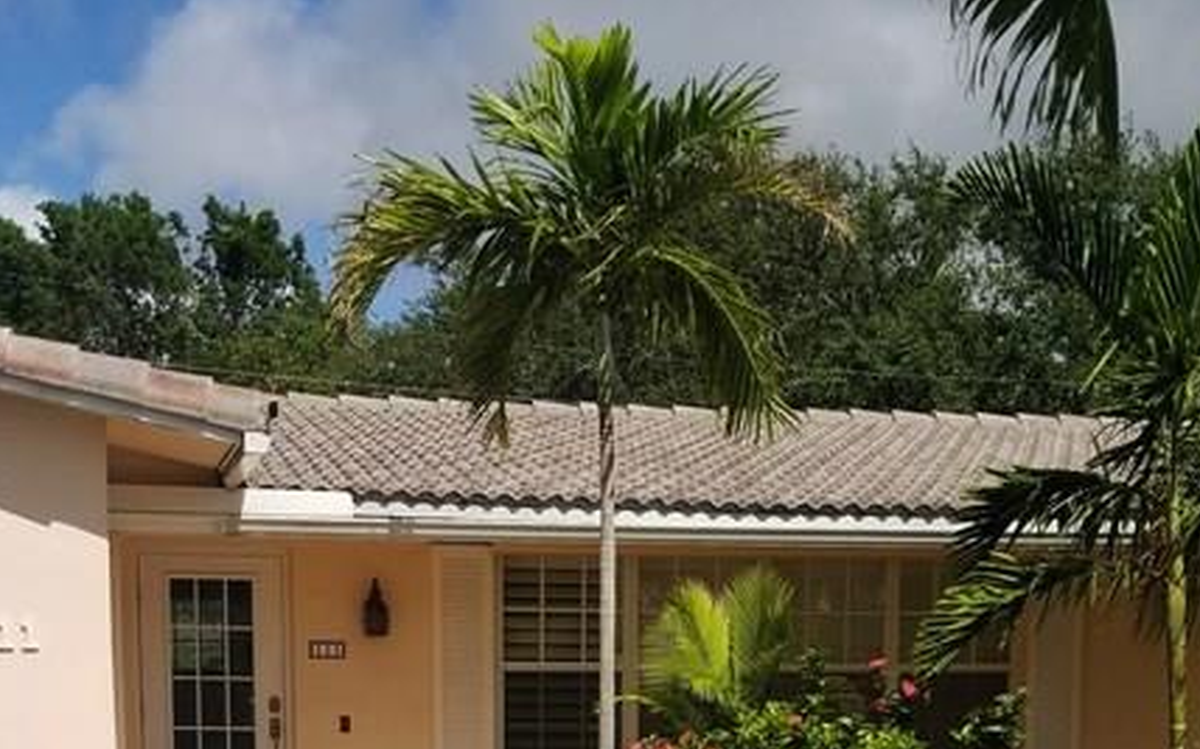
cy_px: 982
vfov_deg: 18.3
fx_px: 2157
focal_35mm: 66
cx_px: 645
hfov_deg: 31.1
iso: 50
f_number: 1.7
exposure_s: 1/4368
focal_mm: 4.25
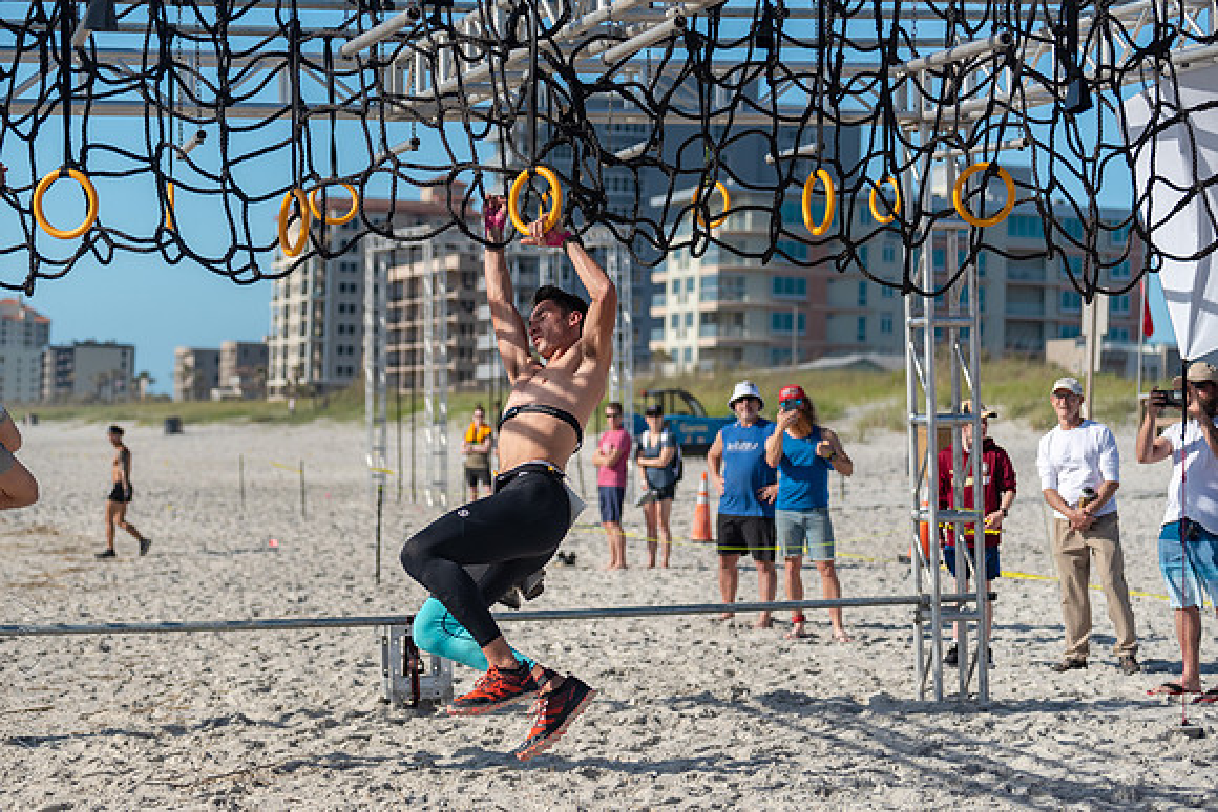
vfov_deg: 17.2
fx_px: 2694
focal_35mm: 80
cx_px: 568
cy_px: 380
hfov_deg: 25.5
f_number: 2.8
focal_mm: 70
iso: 280
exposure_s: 1/4000
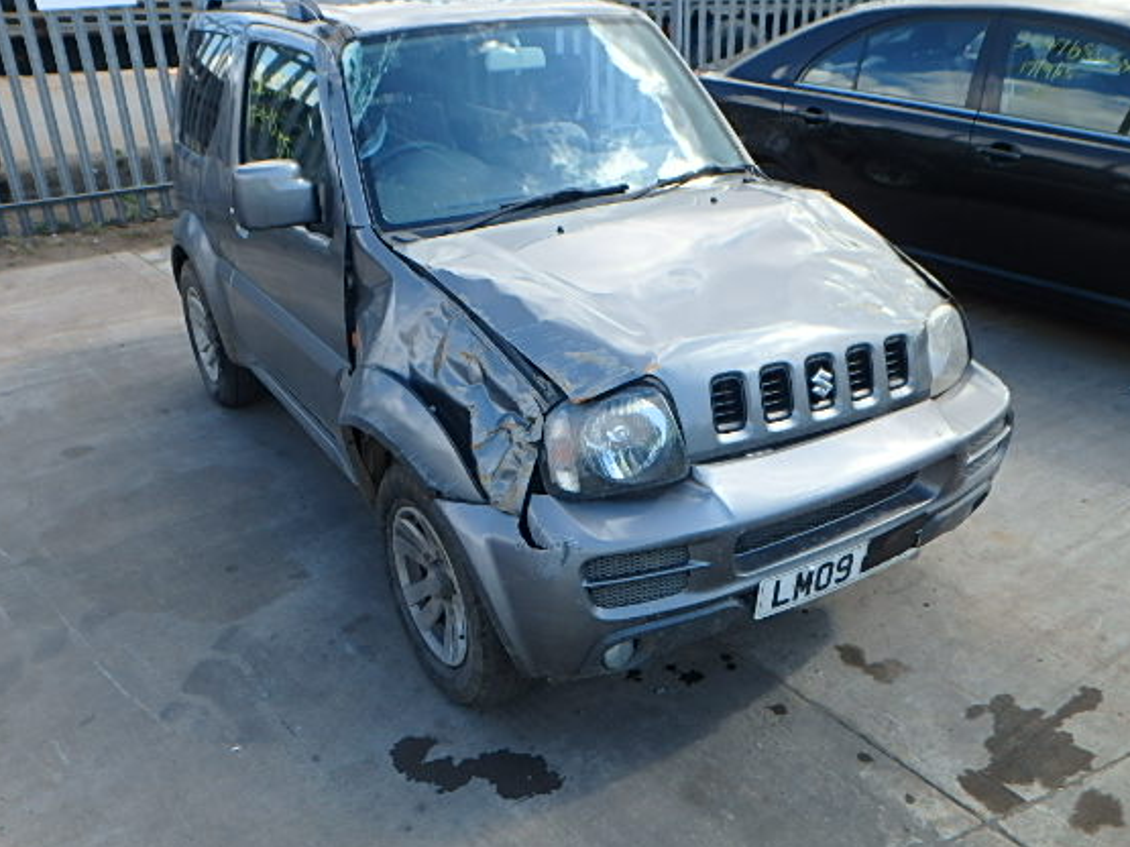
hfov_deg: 59.9
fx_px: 979
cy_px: 417
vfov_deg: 46.8
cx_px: 531
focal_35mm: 30
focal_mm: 4.7
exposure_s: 1/200
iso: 125
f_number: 4.3
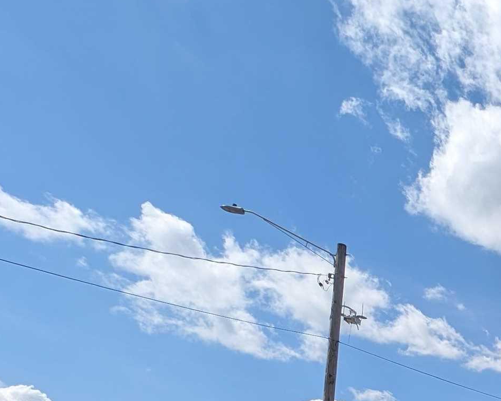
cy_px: 529
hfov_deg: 30.5
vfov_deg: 30.4
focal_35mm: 38
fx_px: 563
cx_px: 725
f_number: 1.95
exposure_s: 1/3311
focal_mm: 2.23
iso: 41
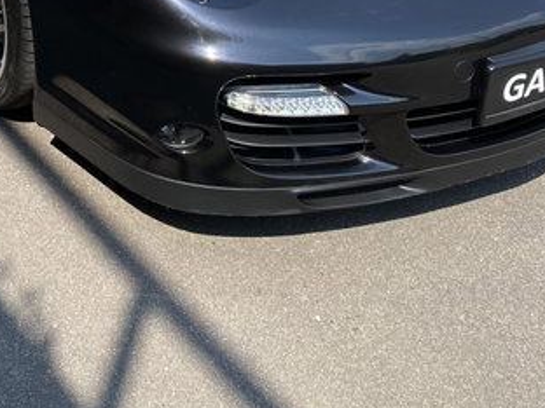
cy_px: -75
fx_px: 1008
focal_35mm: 64
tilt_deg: -25.2
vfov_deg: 21.4
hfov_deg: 29.6
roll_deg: +2.3
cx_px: 115
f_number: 1.8
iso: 32
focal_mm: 4.25
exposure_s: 1/1053
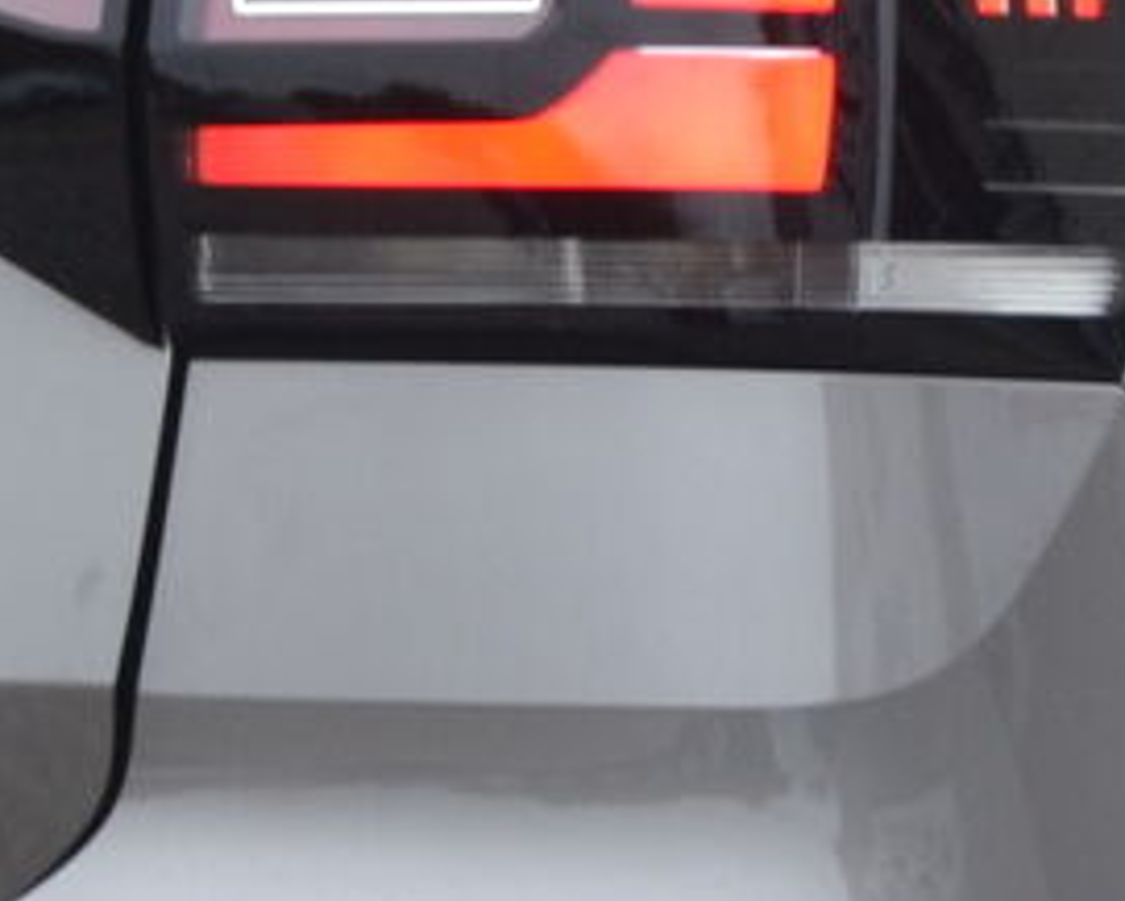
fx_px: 7638
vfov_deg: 6.7
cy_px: 689
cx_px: 847
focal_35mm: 229
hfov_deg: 8.4
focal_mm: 23
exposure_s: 1/125
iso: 220
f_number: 5.6
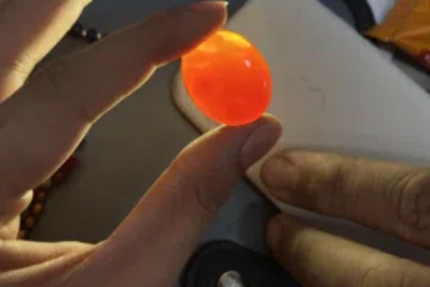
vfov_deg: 32.4
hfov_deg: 48.5
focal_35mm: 40
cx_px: 210
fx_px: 478
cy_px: 53
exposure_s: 1/100
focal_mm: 3.99
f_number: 1.8
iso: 40
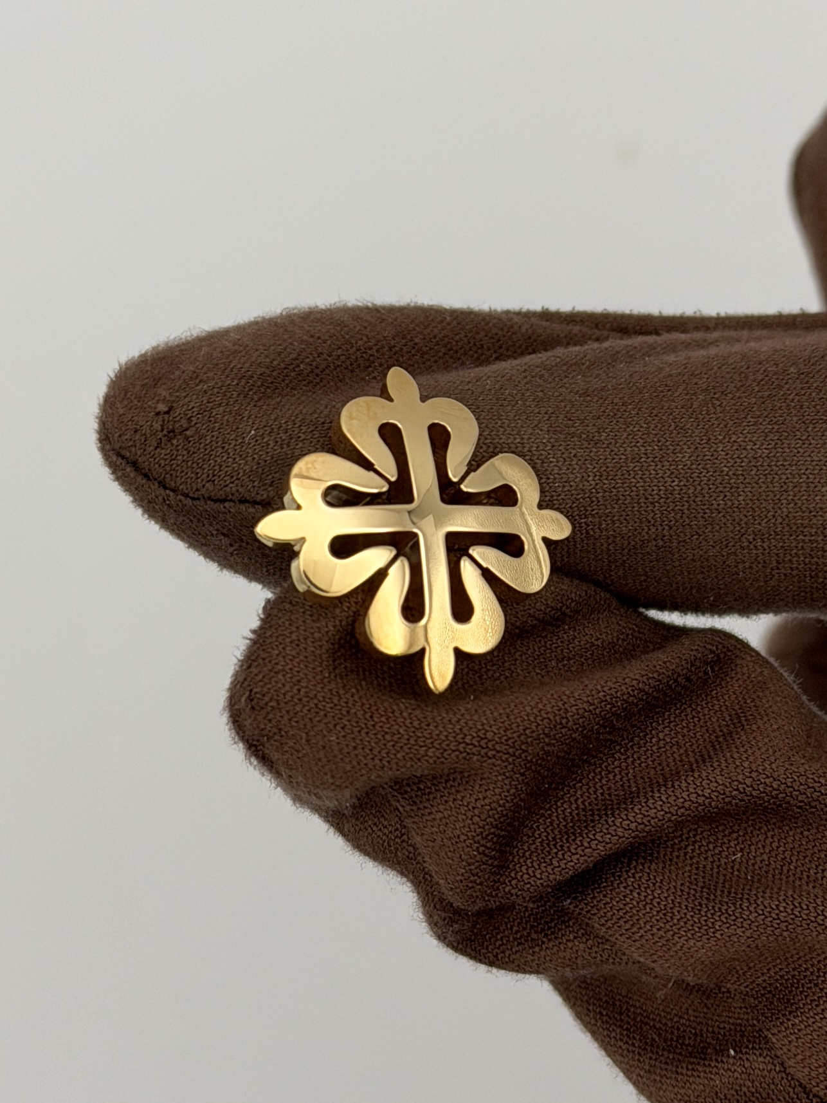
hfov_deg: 30.3
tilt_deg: -87.3
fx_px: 1529
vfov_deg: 39.7
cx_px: 414
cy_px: 552
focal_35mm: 48
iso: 64
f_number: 1.78
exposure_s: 1/553
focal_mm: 6.76
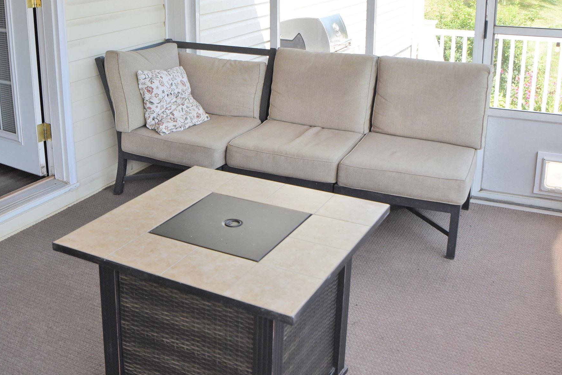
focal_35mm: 42
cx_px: 243
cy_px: 91
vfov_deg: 31.3
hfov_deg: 46.3
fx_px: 656
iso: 560
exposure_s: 1/800
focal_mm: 24
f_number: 4
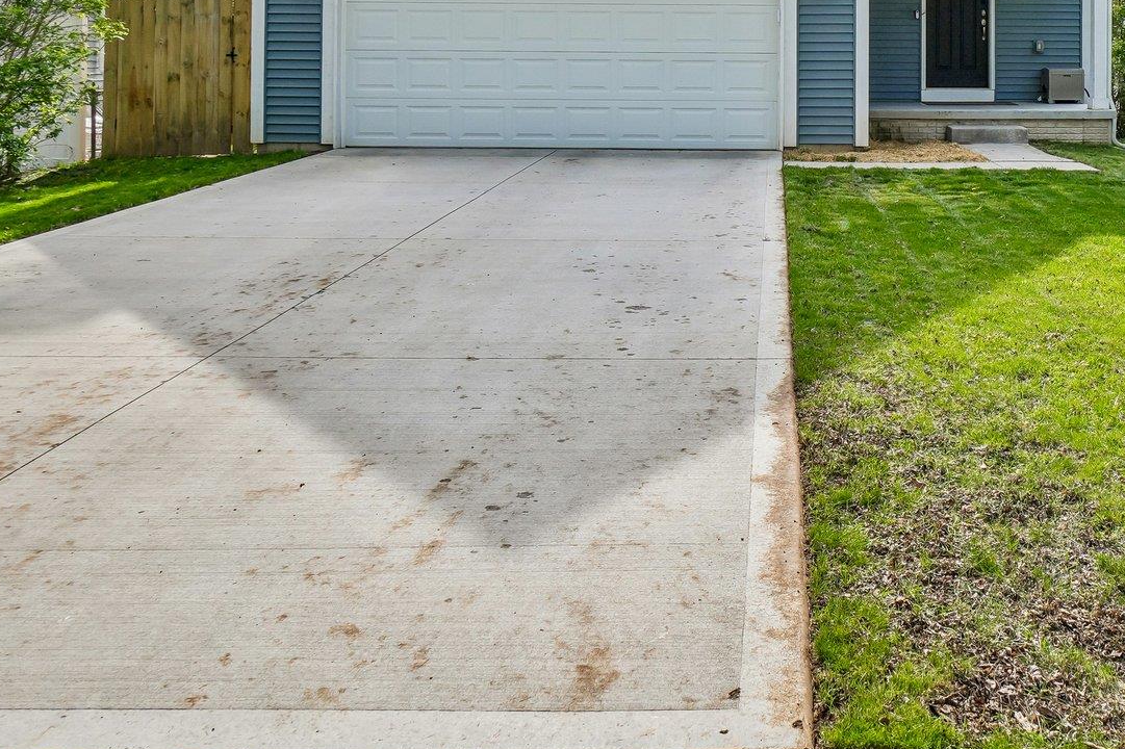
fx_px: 1154
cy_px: 72
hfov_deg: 49.8
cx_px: 849
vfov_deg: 34.0
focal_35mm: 37
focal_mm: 13
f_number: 8
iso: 100
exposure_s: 1/200
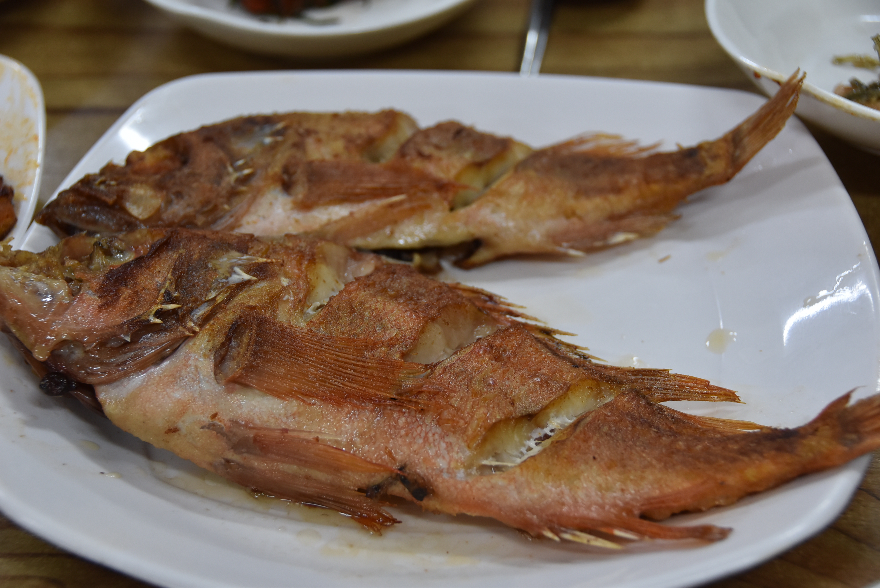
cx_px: 440
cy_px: 294
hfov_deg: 24.6
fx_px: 2018
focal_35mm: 82
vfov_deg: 16.6
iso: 640
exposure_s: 1/60
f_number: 4.8
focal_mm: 55
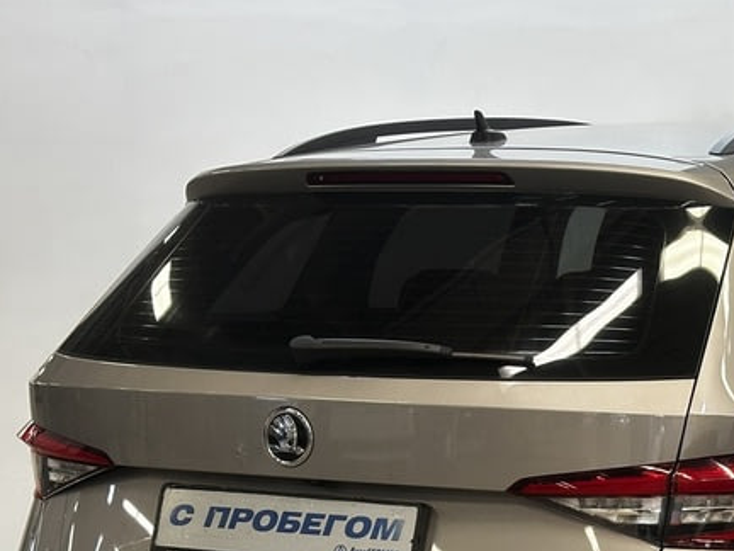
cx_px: 613
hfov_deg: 19.4
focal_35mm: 100
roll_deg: +0.1
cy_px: 555
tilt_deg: -9.4
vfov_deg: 14.5
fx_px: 2120
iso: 100
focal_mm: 6.86
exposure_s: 1/50
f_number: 1.78
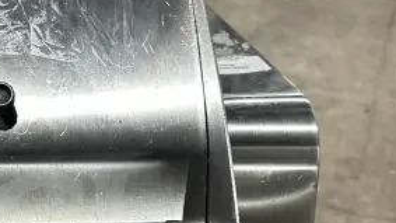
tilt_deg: -39.5
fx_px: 787
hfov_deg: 26.7
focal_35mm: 75
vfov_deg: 15.4
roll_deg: +0.1
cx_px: 3
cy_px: 285
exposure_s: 1/60
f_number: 1.78
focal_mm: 6.86
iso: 250
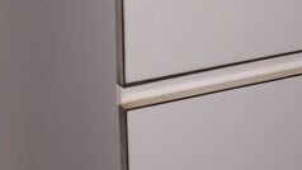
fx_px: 1057
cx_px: 289
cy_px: 94
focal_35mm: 132
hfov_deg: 16.0
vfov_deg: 9.2
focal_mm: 8
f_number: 3.2
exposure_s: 1/60
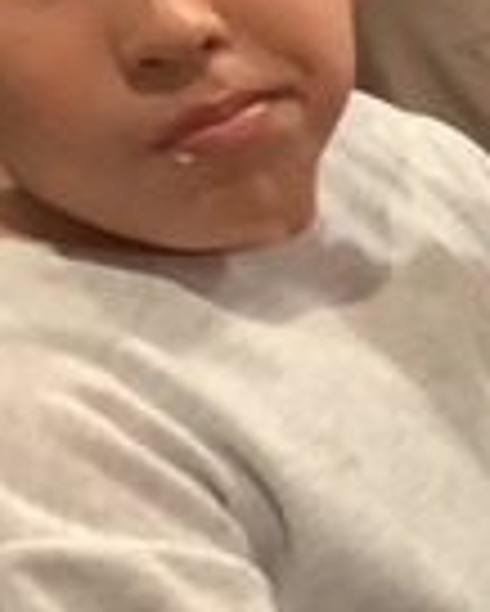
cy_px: 158
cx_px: 1146
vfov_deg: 13.5
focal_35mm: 142
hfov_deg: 9.7
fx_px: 2571
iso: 250
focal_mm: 3.3
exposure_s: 1/33
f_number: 2.4
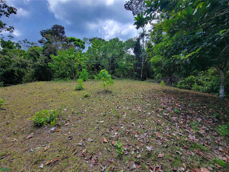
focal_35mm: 13
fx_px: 86
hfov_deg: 106.2
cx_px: 114
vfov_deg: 89.9
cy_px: 86
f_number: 2.2
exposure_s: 1/825
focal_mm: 2.2
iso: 50
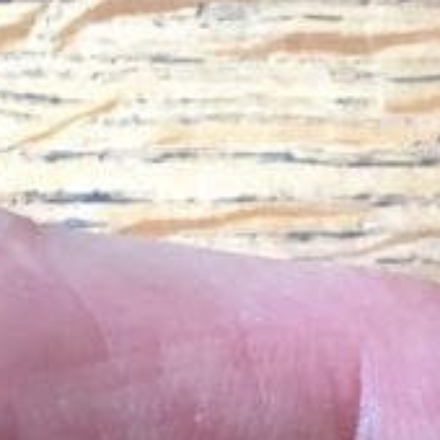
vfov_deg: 10.5
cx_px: 1126
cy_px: 839
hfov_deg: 9.7
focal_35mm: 154
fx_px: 2215
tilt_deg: -79.1
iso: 50
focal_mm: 4.15
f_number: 2.2
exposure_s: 1/33
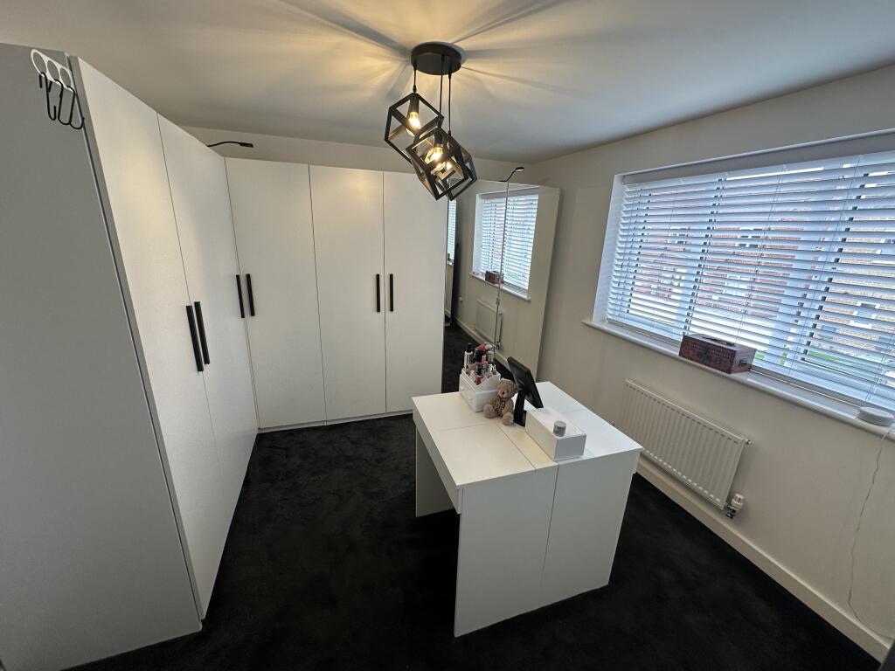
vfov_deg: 85.7
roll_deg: -2.0
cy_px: 336
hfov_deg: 102.1
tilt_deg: -16.4
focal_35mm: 14
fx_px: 362
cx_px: 448
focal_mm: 2.22
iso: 125
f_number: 2.2
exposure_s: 1/100
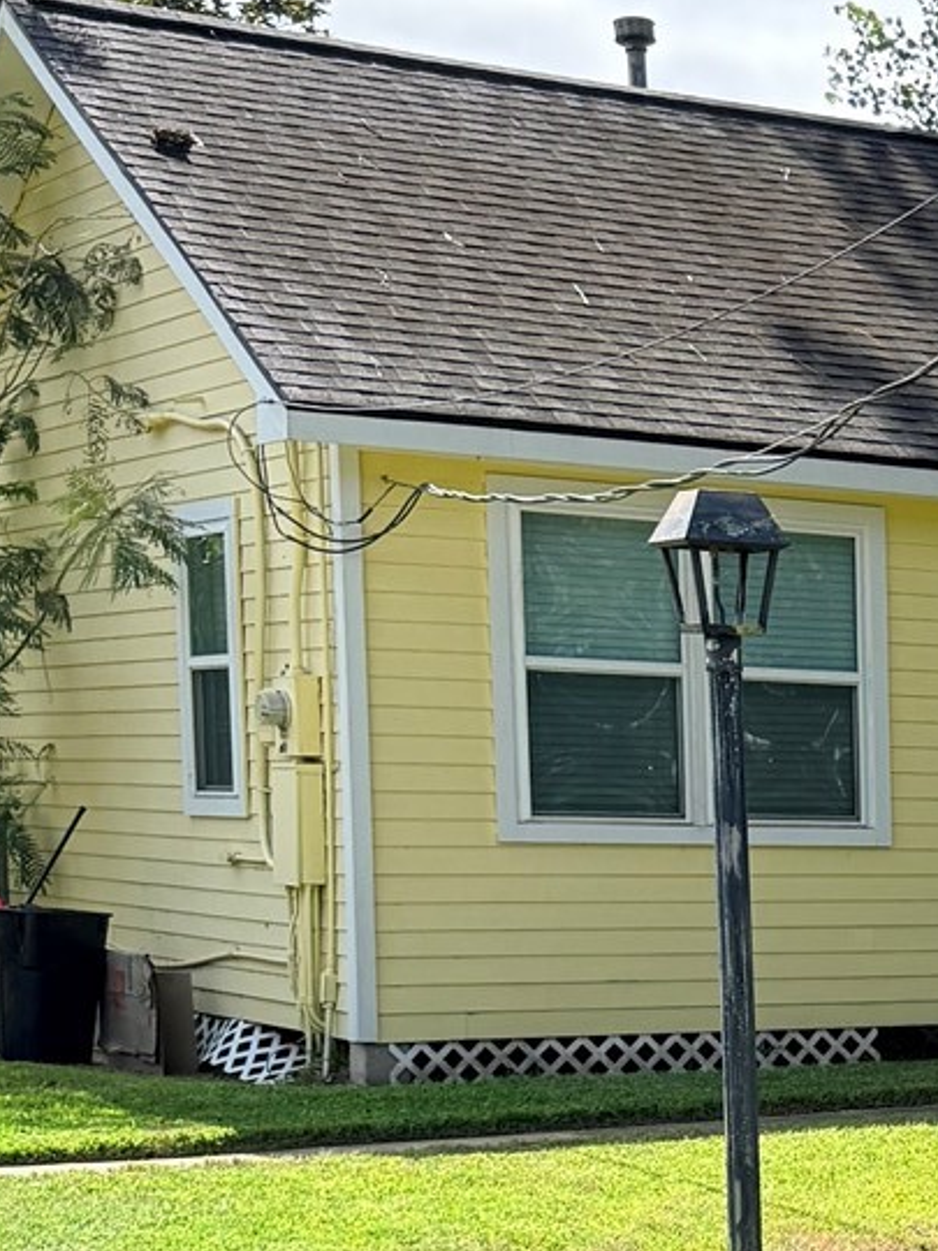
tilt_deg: -7.4
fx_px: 3288
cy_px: 1223
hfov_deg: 14.5
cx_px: 1635
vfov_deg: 20.9
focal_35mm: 91
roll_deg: -1.2
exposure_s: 1/2801
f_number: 1.78
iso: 100
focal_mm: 6.76
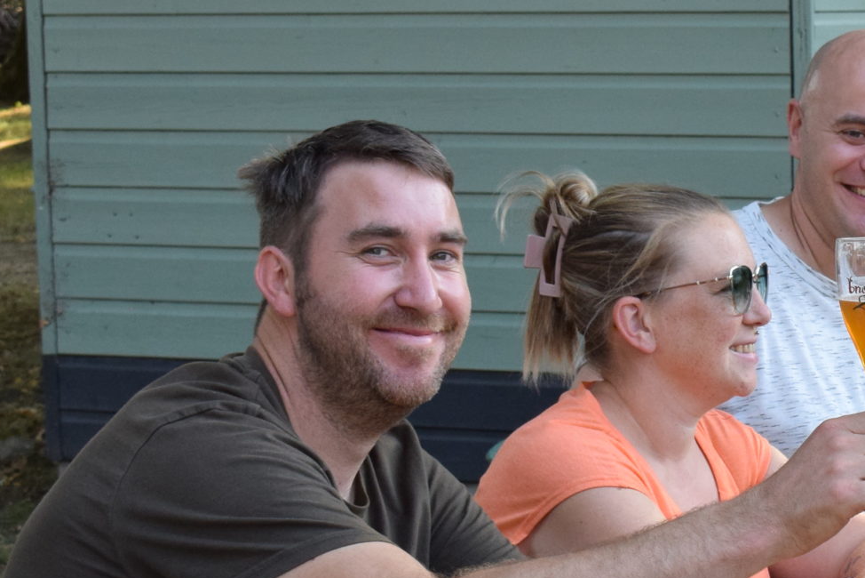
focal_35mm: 142
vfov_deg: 9.6
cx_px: 966
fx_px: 3413
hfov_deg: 14.1
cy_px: 454
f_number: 8
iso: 800
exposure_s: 1/250
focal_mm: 36
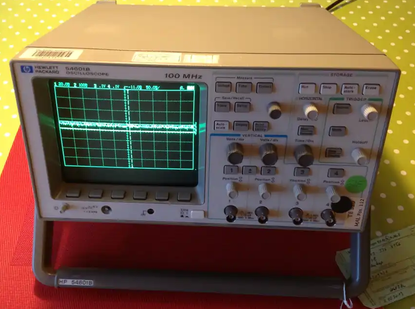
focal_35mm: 41
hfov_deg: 45.8
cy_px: 160
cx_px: 193
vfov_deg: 35.0
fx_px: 491
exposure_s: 1/15
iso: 160
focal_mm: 4.28
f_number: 2.4
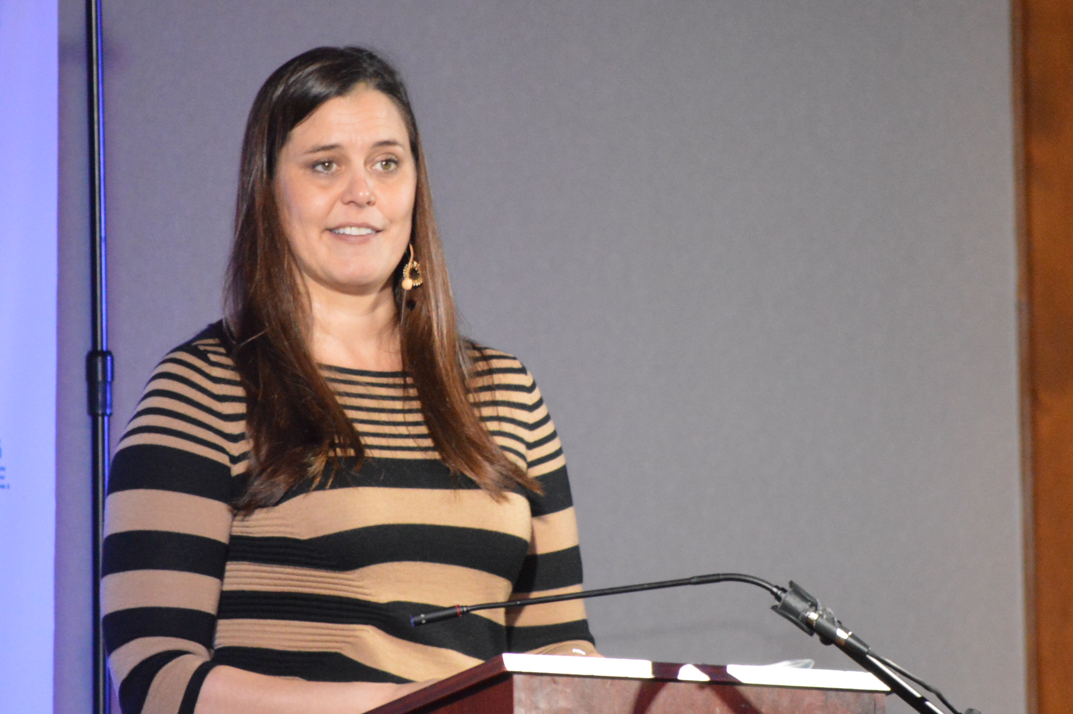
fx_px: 12686
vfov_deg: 3.2
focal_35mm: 426
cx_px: 520
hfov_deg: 4.8
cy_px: 239
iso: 3200
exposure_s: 1/60
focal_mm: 190
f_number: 5.6
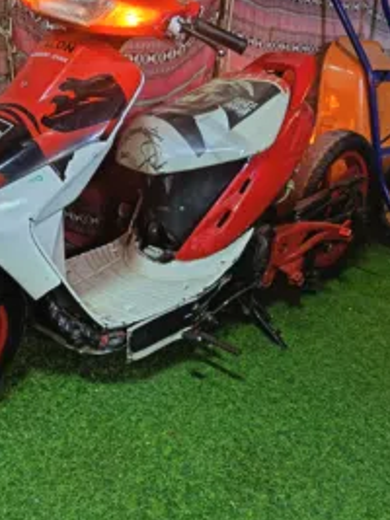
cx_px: 148
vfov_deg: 51.2
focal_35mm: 36
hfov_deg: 39.4
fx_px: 541
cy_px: 228
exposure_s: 1/33.3
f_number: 1.75
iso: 2696
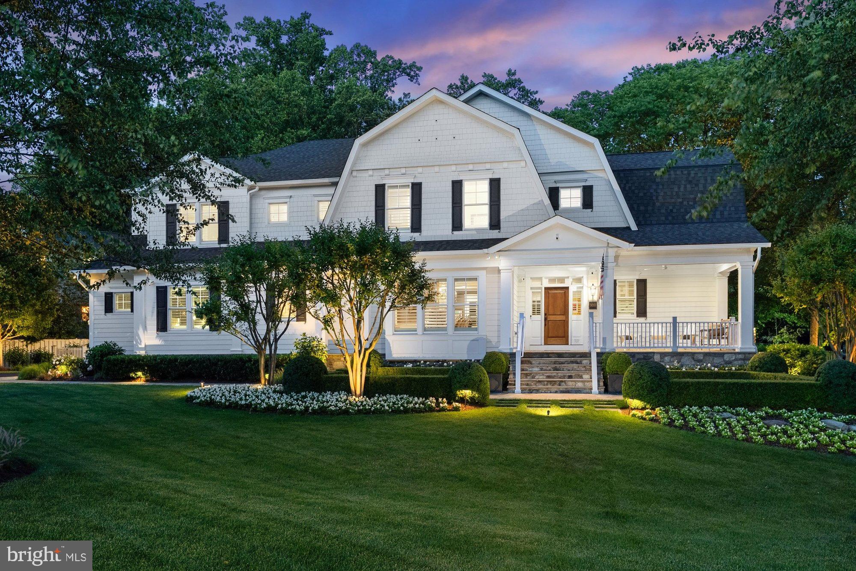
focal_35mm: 28
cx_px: 428
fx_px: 666
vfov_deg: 46.4
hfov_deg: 65.5
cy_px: 286
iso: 640
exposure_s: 5
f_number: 8
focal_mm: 28
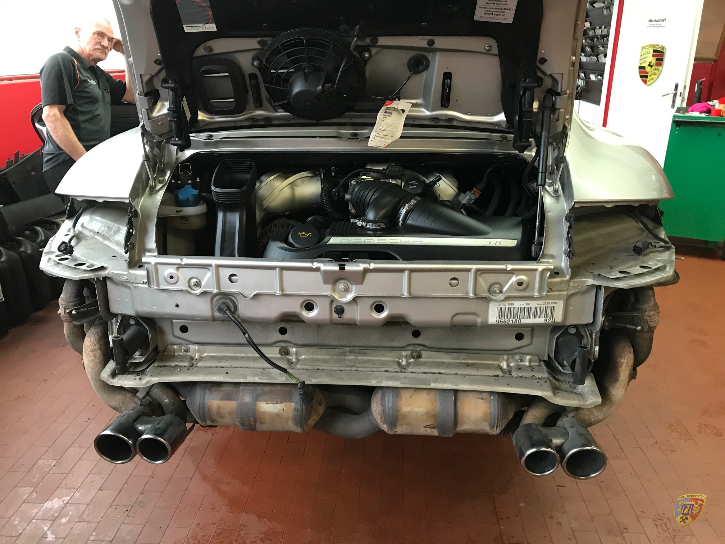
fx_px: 586
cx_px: 362
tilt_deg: -20.7
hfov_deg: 63.4
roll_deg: +1.1
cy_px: 272
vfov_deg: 49.7
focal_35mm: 28
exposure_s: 1/17
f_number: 1.8
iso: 100
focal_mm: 3.99
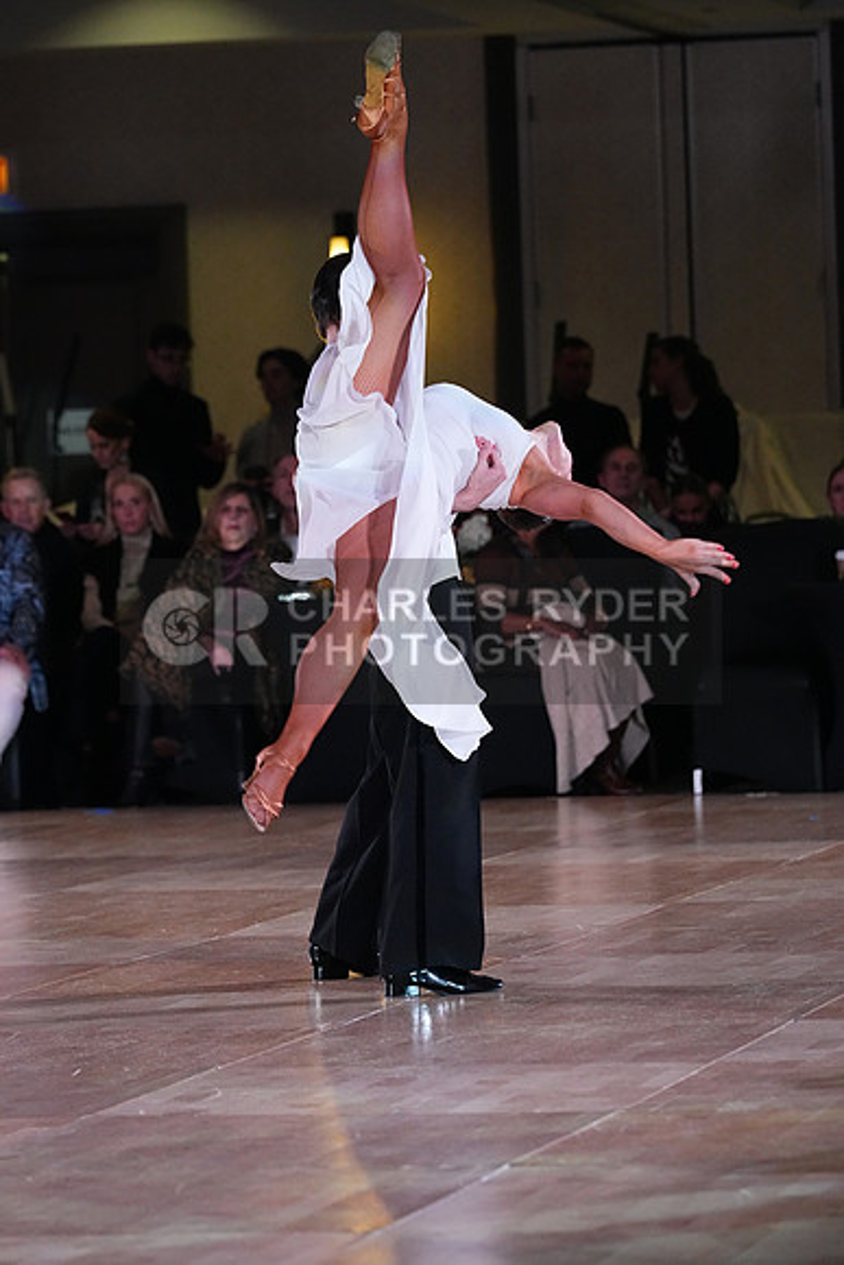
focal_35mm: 193
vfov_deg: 10.7
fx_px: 6783
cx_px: 422
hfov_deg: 7.1
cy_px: 632
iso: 8000
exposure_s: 1/400
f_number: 5.6
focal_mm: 193
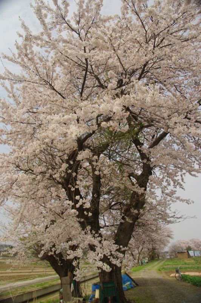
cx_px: 100
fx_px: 226
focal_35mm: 27
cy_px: 152
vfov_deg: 67.4
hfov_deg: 47.9
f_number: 6.7
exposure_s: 1/180
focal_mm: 18
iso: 200
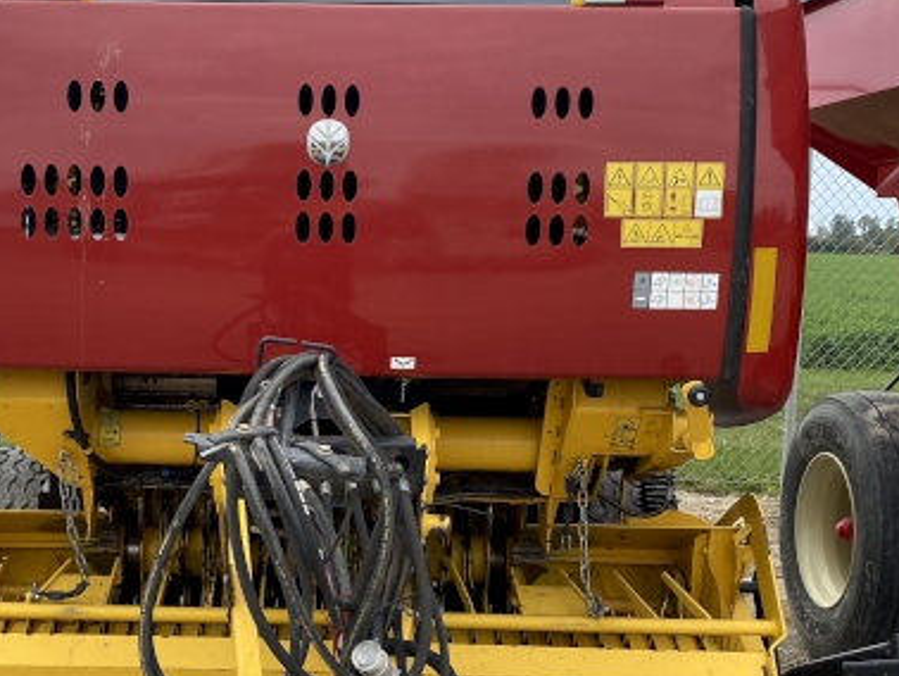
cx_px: 278
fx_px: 1429
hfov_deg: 34.5
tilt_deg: -5.8
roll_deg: -1.5
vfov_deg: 26.5
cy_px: 424
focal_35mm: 55
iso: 32
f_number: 1.8
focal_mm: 4.25
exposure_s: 1/1157
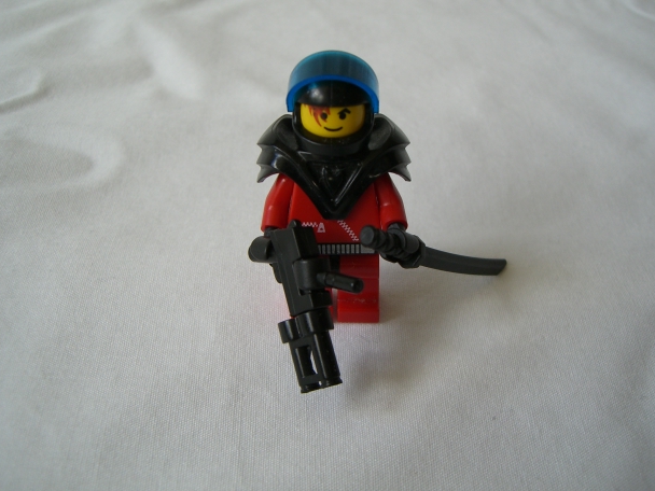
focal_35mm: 40
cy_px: 235
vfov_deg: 36.0
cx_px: 331
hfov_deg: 46.8
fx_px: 757
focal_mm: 6.2
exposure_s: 1/100
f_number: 2.7
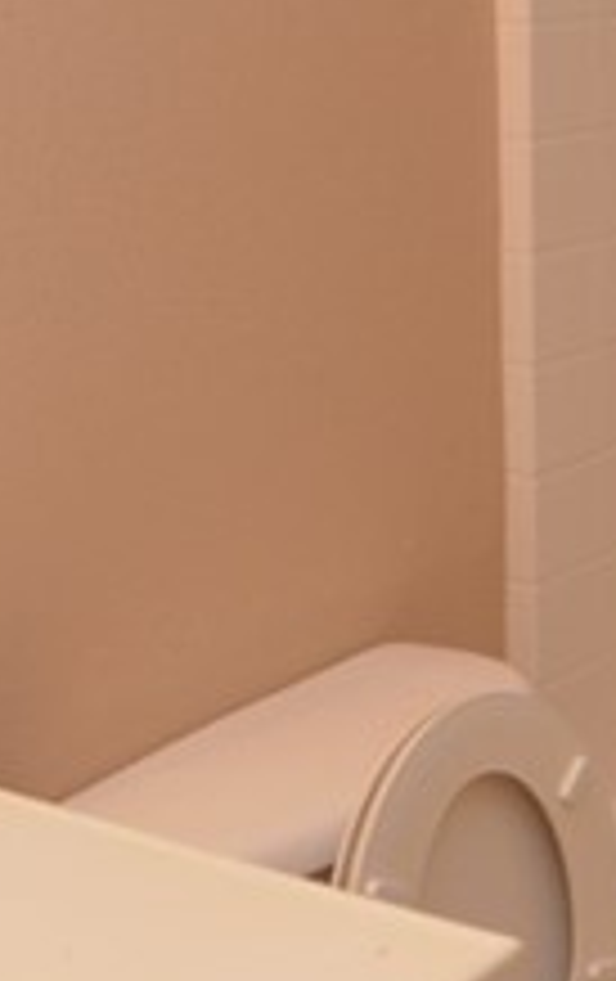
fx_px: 2033
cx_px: 501
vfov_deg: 27.0
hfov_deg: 17.1
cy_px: 364
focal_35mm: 76
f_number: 4.5
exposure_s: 1/80
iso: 400
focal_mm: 10
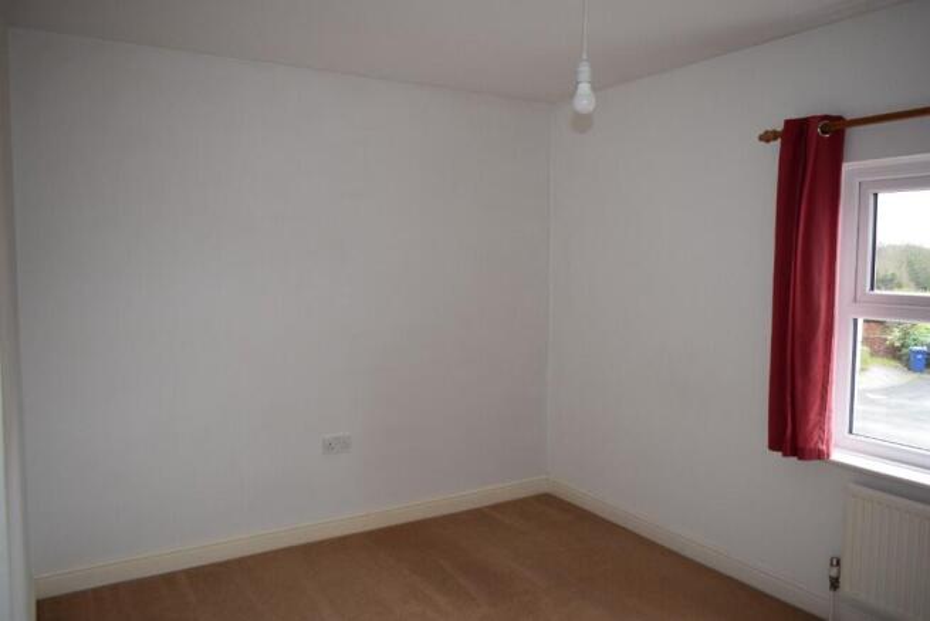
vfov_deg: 48.0
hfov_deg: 67.4
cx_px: 465
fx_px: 698
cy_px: 310
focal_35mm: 27
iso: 800
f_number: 5
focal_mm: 18
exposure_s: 1/100
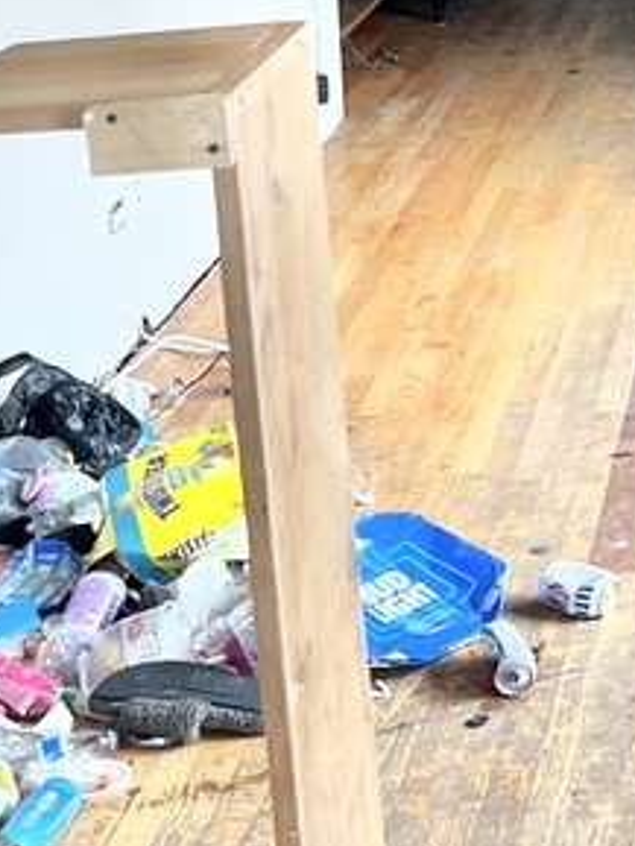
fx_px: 2371
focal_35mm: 97
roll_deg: +0.3
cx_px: 1068
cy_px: -129
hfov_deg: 13.9
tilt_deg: -6.1
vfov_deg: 19.2
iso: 125
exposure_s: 1/120
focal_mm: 5.7
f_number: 1.5
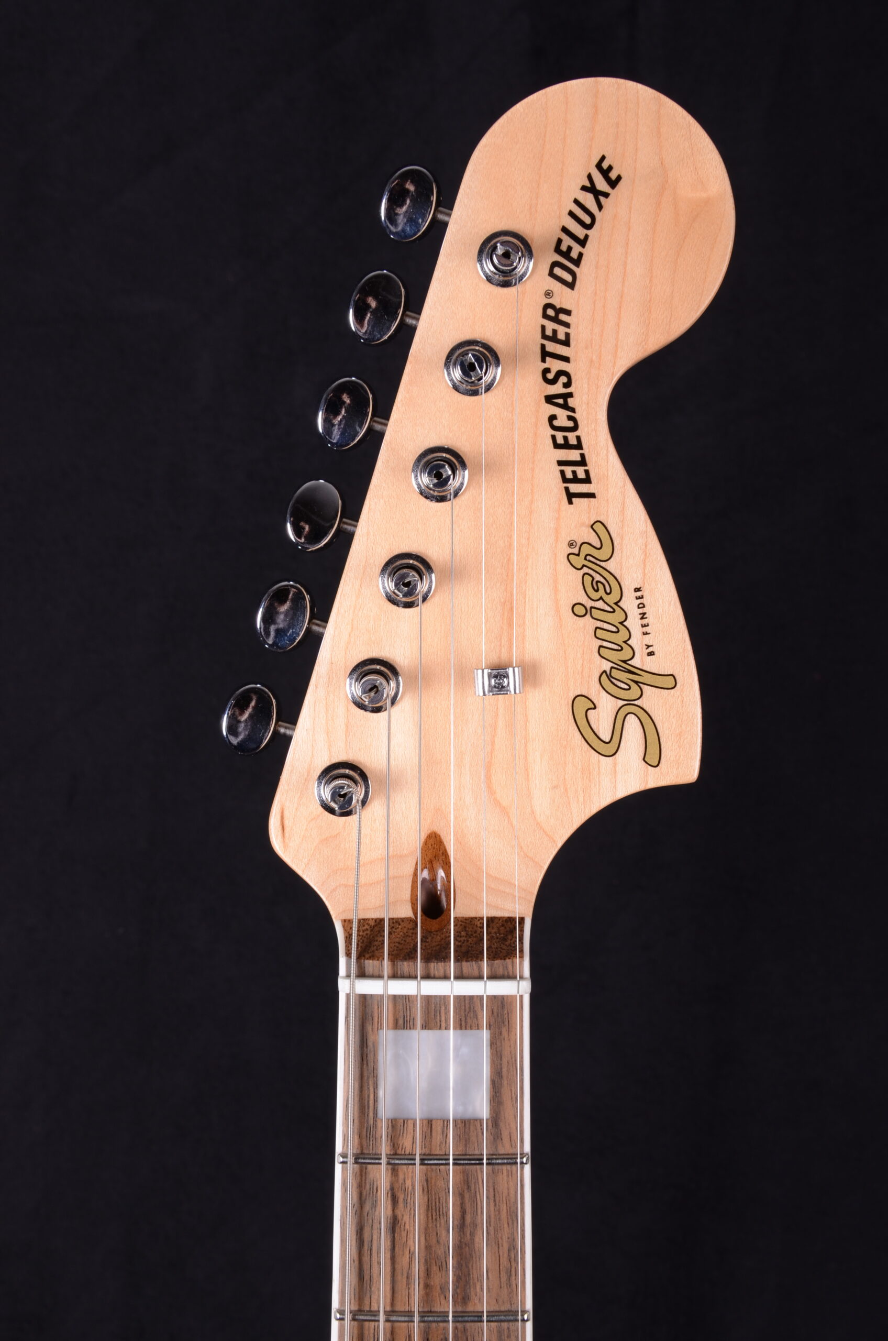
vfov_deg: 37.9
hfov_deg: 25.6
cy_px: 670
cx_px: 444
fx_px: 1951
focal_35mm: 52
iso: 200
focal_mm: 35
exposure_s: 1/200
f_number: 13
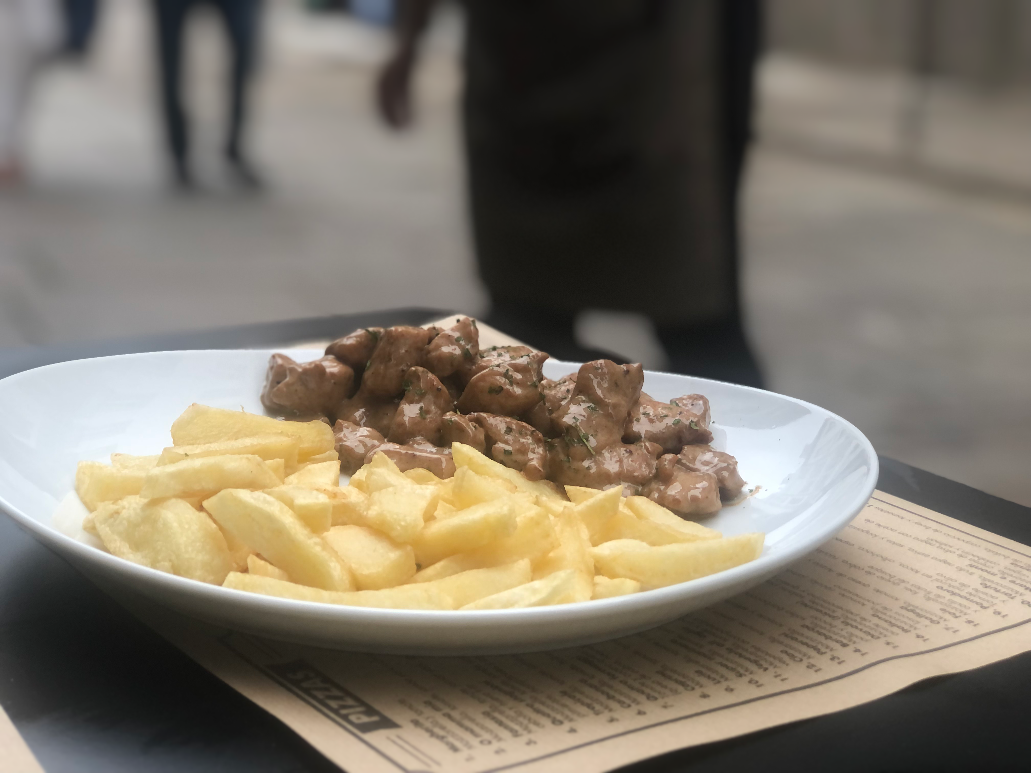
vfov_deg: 25.7
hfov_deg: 33.8
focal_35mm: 57
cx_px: 516
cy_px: 386
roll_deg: -1.0
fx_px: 1698
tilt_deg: -14.7
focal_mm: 6.6
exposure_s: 1/33
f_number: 2.8
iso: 32
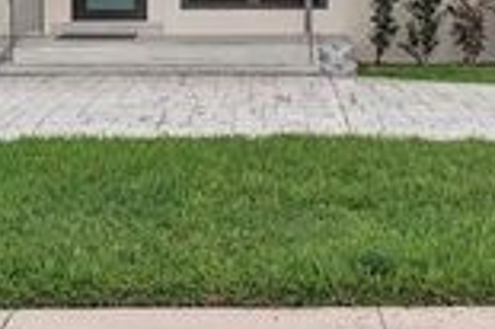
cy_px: -249
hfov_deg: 31.2
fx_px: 886
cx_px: 255
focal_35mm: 64
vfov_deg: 17.4
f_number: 4
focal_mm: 15.6
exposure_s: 1/8000
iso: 1600
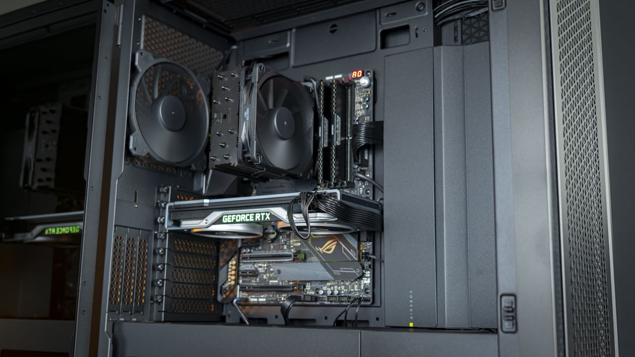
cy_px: 178
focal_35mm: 42
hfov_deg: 47.9
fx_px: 714
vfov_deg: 28.1
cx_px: 318
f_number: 2.8
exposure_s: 1/10
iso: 250
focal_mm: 27
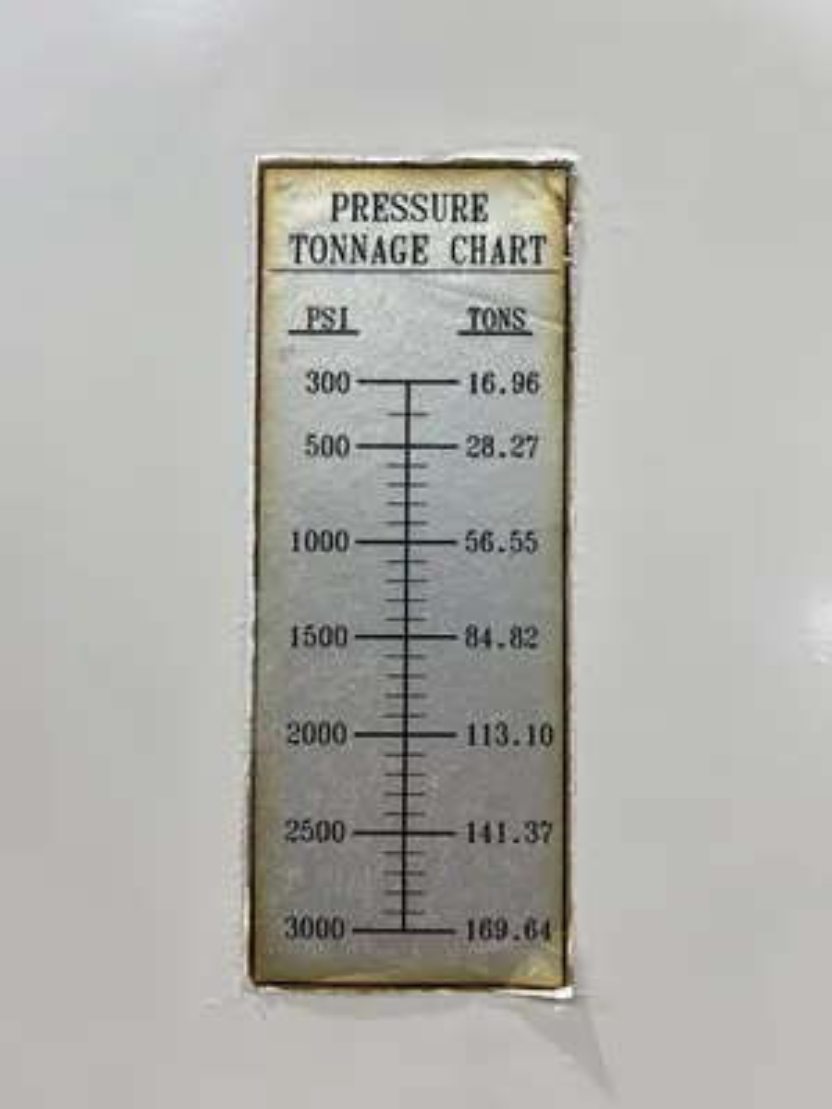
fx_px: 833
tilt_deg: +2.0
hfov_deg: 53.1
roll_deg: -1.3
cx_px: 416
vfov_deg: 67.3
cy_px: 554
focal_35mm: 26
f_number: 1.5
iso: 80
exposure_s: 1/120
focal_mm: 5.7
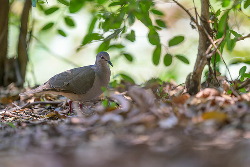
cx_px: 130
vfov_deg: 2.5
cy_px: 84
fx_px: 3796
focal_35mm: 547
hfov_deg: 3.8
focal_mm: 400
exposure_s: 1/1250
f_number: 2.8
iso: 400
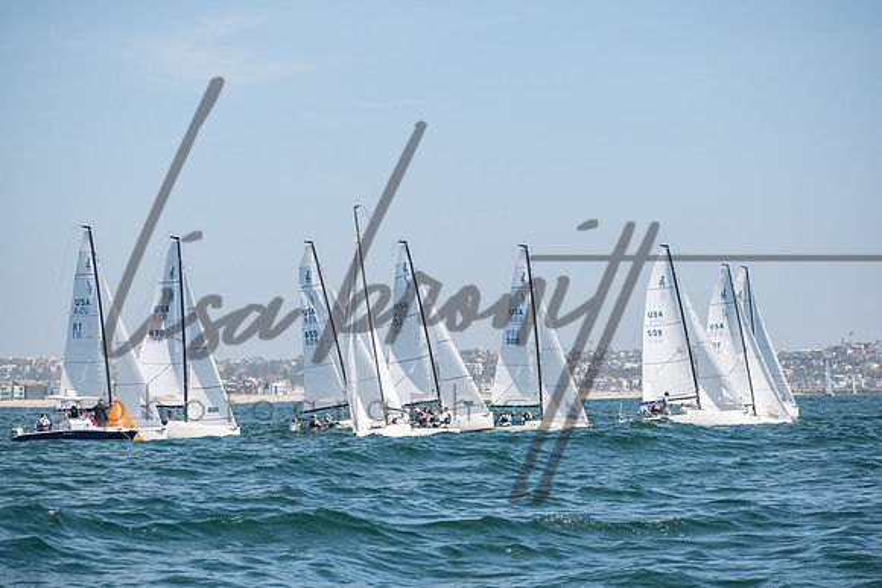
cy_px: 294
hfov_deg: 15.9
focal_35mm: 129
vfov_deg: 10.6
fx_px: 3161
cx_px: 441
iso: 200
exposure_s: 1/1000
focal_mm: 86
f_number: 6.3
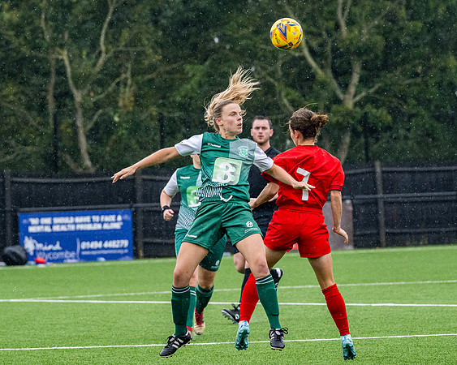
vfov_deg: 5.4
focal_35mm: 288
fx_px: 3894
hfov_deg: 6.7
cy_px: 144
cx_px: 219
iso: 1250
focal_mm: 135
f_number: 4
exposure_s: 1/1600
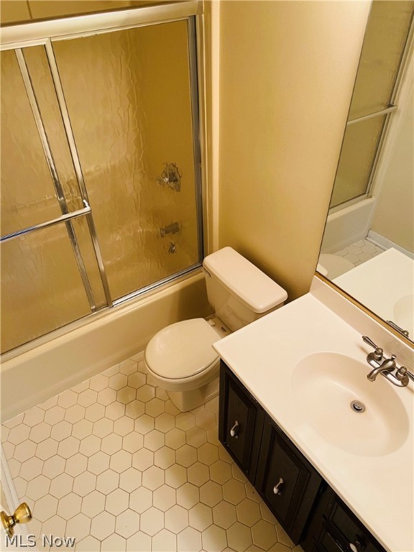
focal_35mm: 26
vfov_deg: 67.3
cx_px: 207
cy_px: 276
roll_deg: +0.8
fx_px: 415
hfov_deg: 53.1
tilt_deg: -41.3
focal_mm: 4.25
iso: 80
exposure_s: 1/60
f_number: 1.8
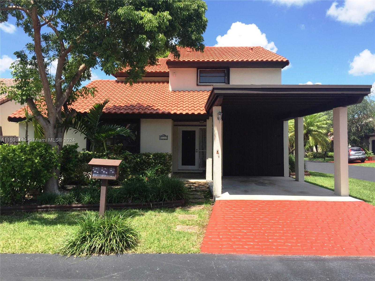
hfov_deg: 61.7
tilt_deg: +3.3
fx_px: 314
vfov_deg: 48.2
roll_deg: -0.6
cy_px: 140
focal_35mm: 29
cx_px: 188
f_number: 2.2
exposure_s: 1/1130
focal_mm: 4.15
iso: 32
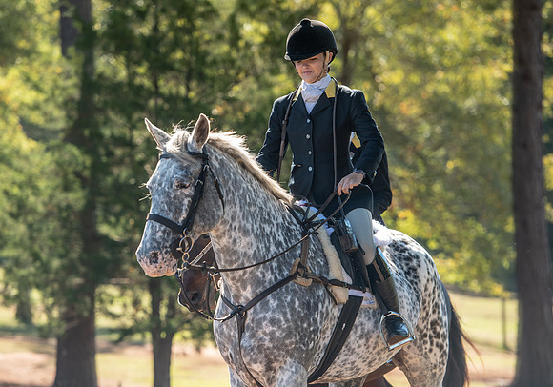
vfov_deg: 7.9
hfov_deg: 11.2
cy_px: 225
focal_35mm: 180
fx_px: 2812
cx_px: 247
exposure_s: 1/320
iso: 280
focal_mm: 150
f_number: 4
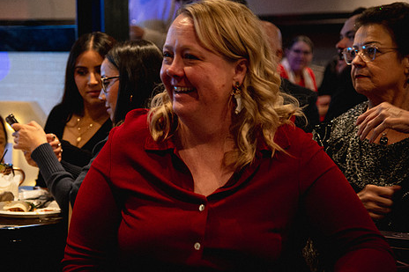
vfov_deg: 12.1
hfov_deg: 17.9
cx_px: 81
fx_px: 1283
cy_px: 113
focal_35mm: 113
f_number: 4
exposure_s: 1/50
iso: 2500
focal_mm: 65
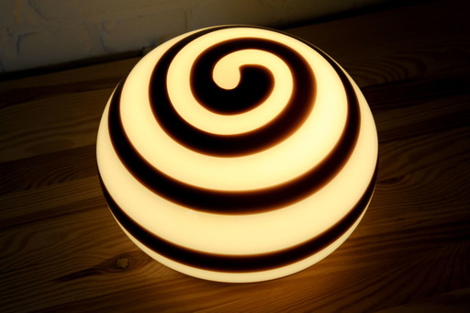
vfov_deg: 27.0
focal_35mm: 50
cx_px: 235
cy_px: 156
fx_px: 653
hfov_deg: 39.6
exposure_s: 1/160
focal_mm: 50
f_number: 10
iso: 1250
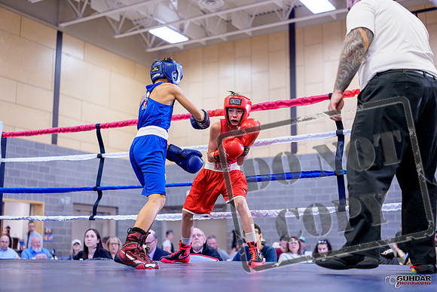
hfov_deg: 39.6
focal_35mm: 50
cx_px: 218
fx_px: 607
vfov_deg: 27.0
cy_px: 146
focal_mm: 50
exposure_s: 1/1000
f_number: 2
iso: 3200
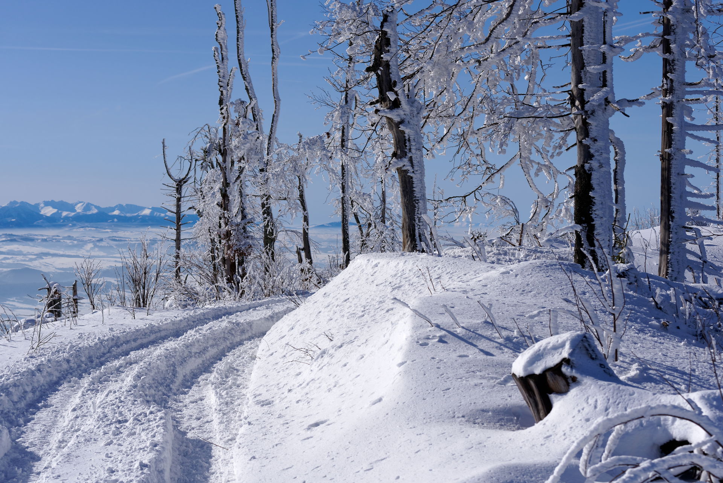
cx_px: 362
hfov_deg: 28.8
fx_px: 1406
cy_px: 242
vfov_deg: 19.5
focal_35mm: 70
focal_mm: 70
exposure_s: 1/1000
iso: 100
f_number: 8
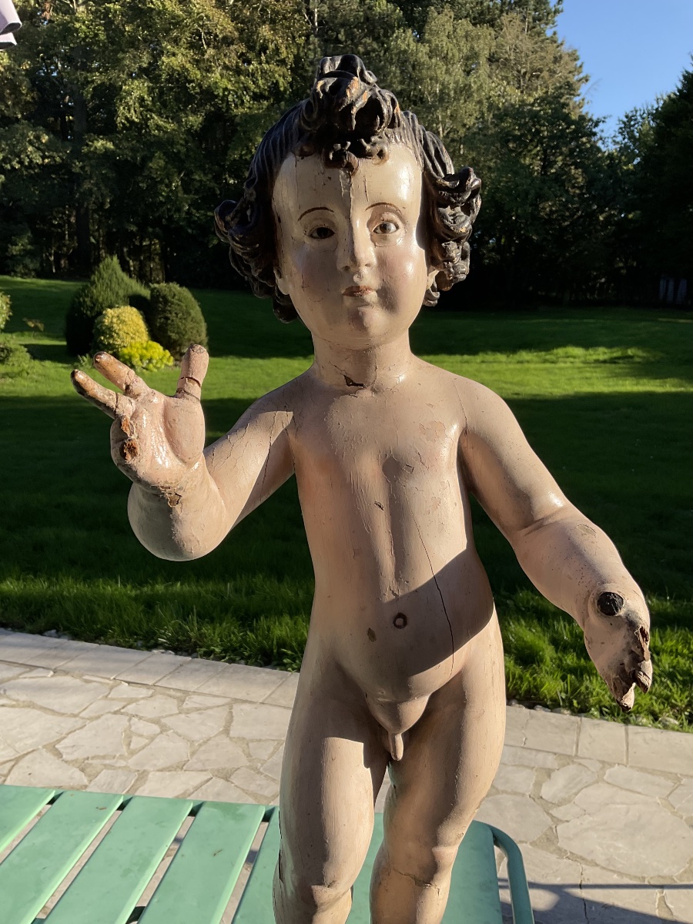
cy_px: 462
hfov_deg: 48.2
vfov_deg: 61.7
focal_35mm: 29
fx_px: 774
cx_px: 346
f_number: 1.8
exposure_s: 1/1377
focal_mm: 3
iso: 16
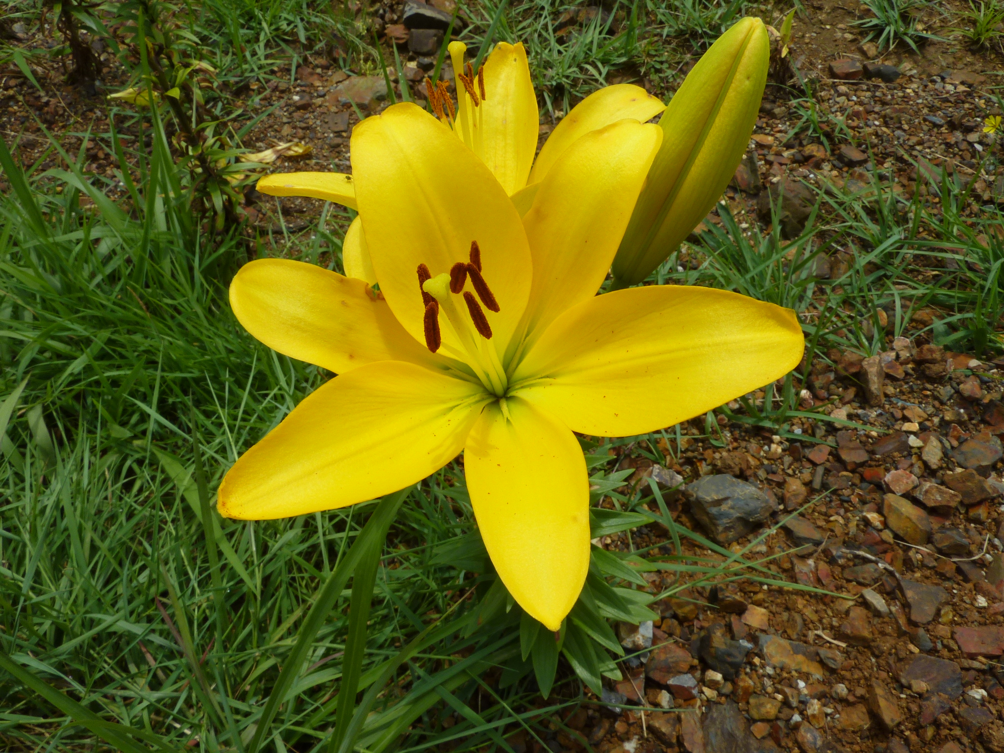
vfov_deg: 54.9
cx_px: 502
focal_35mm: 25
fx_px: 725
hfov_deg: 69.4
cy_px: 376
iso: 80
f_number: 5.6
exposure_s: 1/500
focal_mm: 4.1
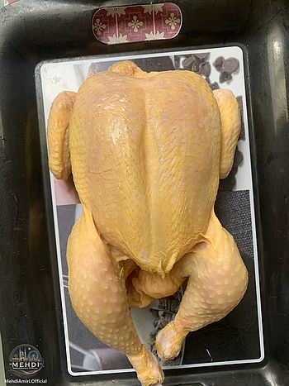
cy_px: 193
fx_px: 290
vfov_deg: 67.3
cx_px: 144
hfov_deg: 53.0
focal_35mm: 26
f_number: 1.8
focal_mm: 4.25
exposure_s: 1/122
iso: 50
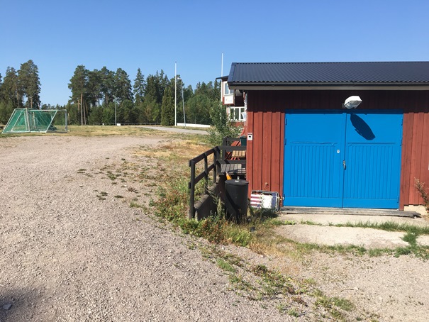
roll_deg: -0.6
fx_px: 359
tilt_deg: -7.0
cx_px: 214
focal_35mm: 29
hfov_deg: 61.6
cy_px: 161
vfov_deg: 48.2
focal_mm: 4.15
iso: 25
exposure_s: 1/1282
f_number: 2.2
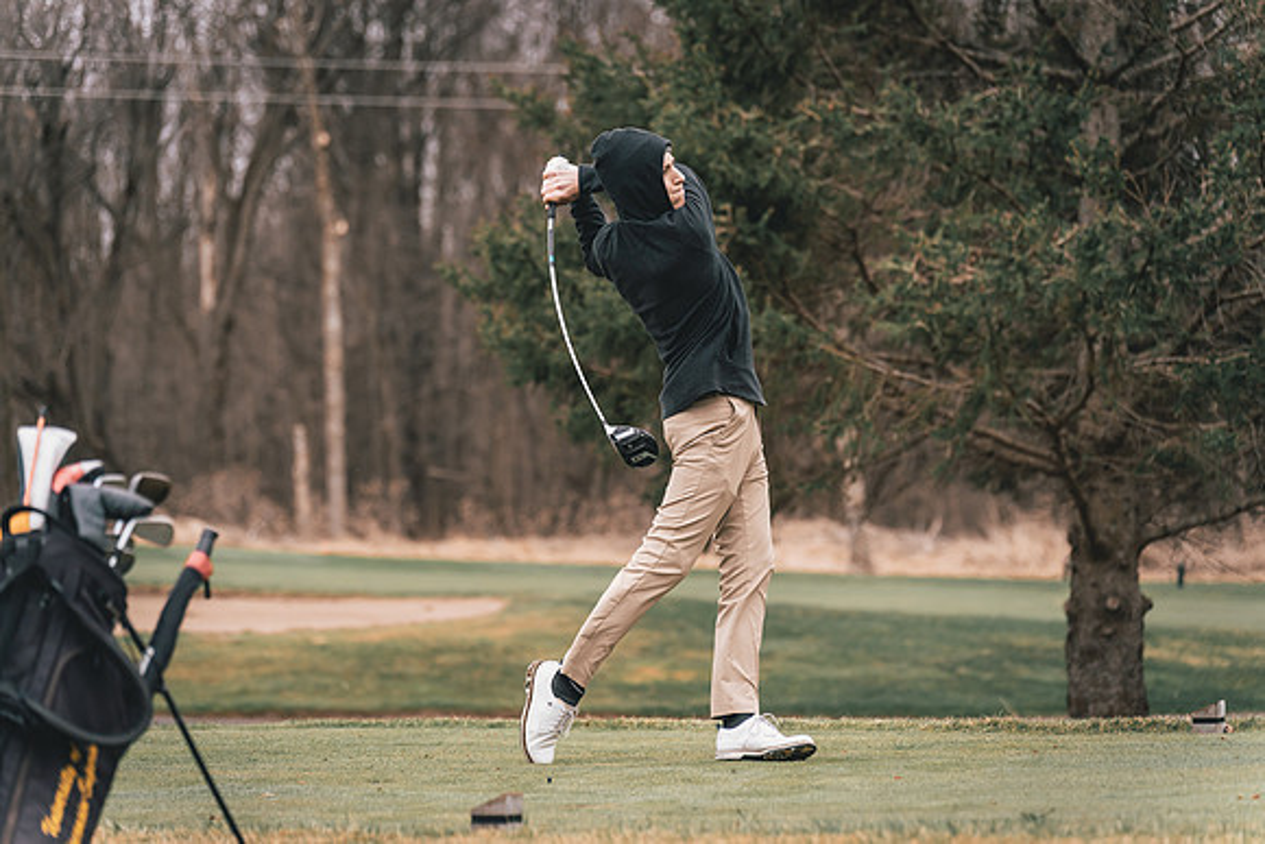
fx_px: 3902
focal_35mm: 111
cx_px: 633
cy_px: 422
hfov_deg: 18.4
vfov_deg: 12.3
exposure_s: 1/3200
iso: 640
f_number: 2.8
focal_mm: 107
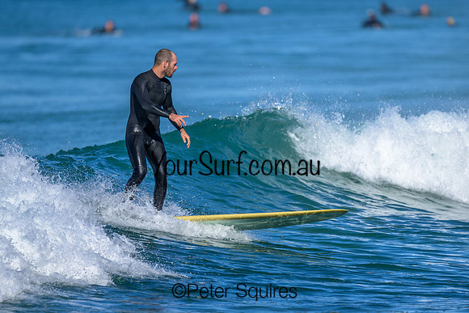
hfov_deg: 2.6
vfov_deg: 1.7
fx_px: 10424
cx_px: 234
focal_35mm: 800
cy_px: 156
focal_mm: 800
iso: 220
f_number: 6.3
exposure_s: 1/2000
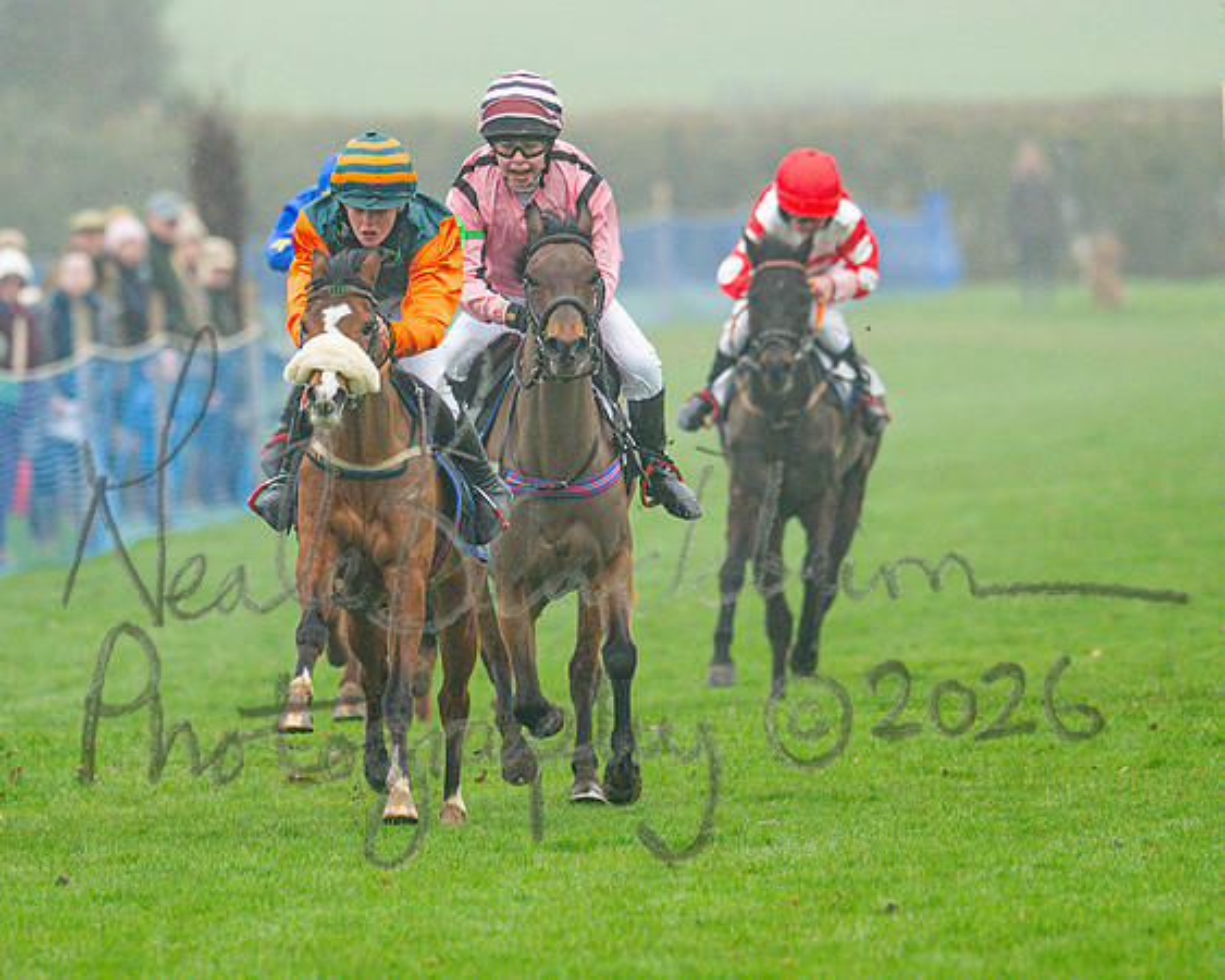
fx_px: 30000
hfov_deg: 2.3
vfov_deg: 1.9
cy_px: 514
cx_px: 324
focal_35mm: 828
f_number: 5
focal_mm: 400
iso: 800
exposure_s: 1/1250
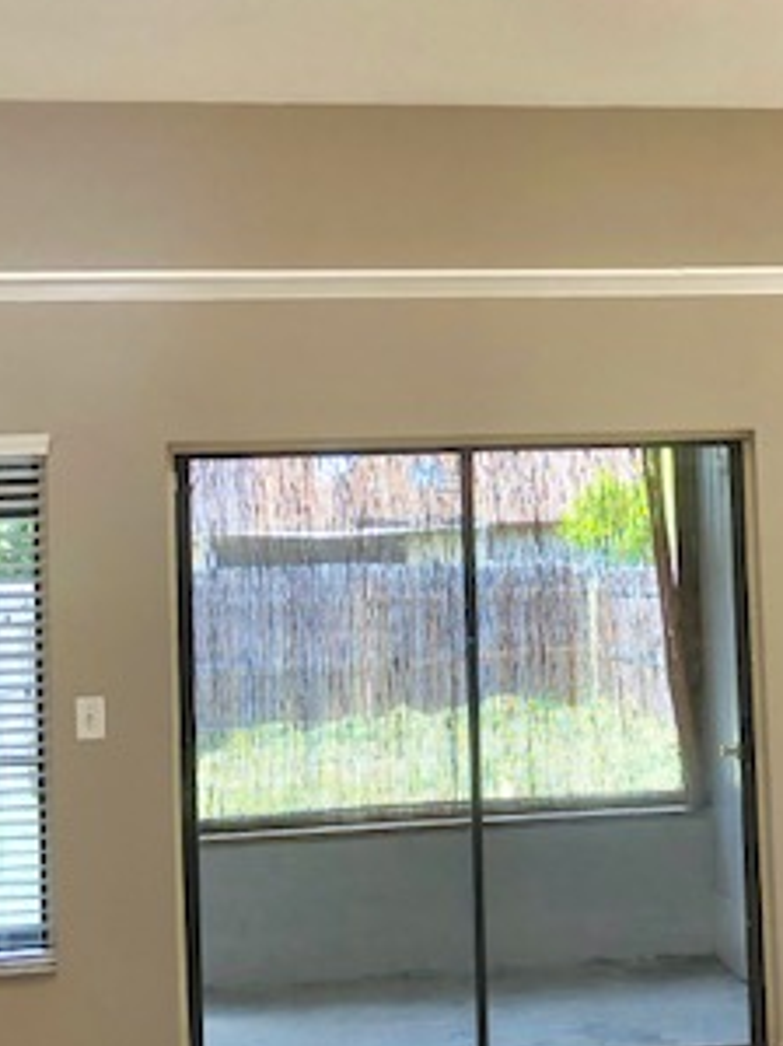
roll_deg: +2.1
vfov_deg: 32.2
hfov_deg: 24.1
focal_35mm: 60
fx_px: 1811
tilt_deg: +4.0
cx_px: 605
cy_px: 507
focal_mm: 4
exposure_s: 1/120
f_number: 1.8
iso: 64
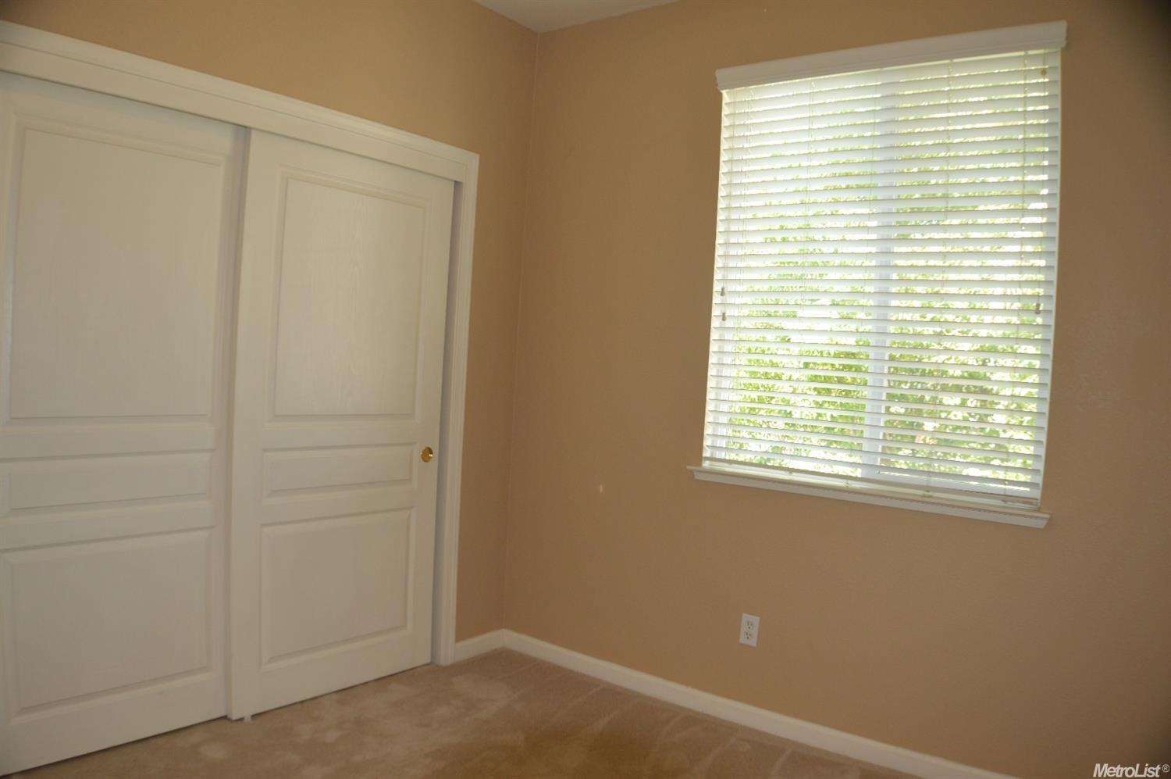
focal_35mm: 33
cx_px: 586
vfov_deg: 39.9
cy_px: 390
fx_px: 1072
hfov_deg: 57.3
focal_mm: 22
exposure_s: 1/60
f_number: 4
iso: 400
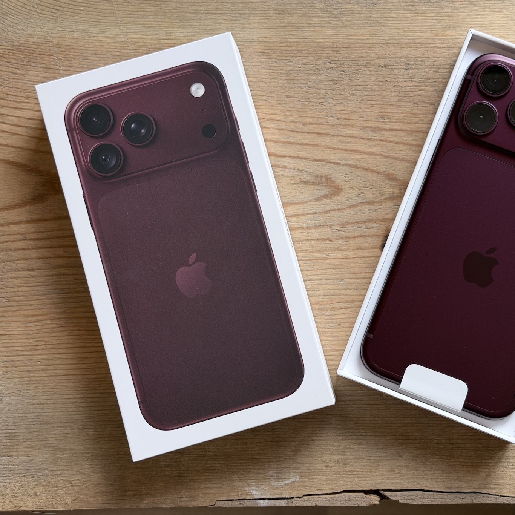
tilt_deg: -84.0
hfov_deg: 28.9
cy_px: 253
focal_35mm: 59
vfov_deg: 29.1
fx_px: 993
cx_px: 336
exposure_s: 1/75
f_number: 1.78
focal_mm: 6.76
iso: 100
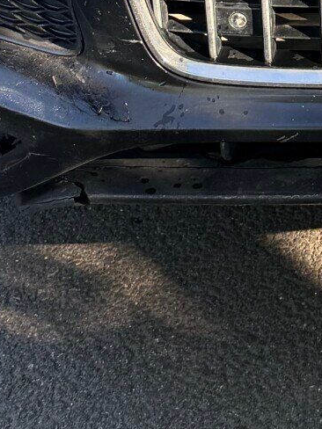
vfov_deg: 14.1
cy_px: -276
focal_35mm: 128
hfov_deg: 11.1
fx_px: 1588
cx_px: 479
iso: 100
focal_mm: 6.76
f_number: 1.78
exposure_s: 1/501
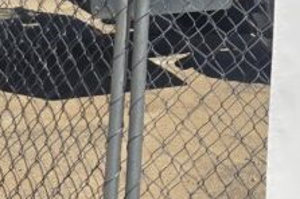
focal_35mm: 129
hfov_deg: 14.9
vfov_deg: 8.8
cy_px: -390
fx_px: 1073
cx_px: 433
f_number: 1.7
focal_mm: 6.3
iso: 12
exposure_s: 1/965
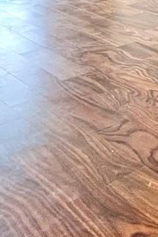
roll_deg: -0.1
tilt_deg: +0.0
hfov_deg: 14.2
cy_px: -121
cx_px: 377
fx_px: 434
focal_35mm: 66
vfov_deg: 23.9
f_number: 1.8
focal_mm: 1.57
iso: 200
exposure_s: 1/120
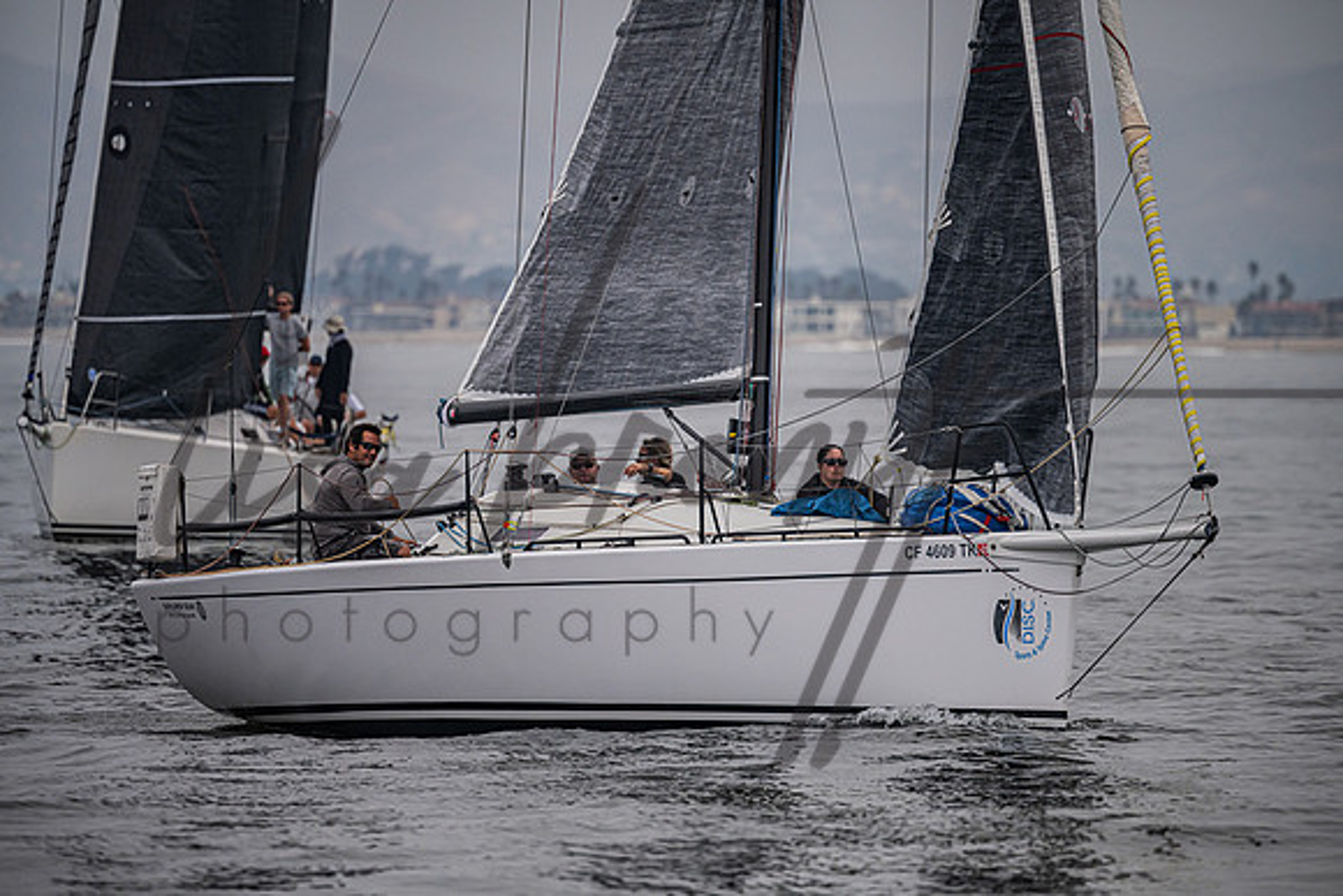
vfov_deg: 3.4
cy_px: 448
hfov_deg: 5.1
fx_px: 15151
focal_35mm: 406
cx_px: 672
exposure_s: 1/5000
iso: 400
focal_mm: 400
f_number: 5.6
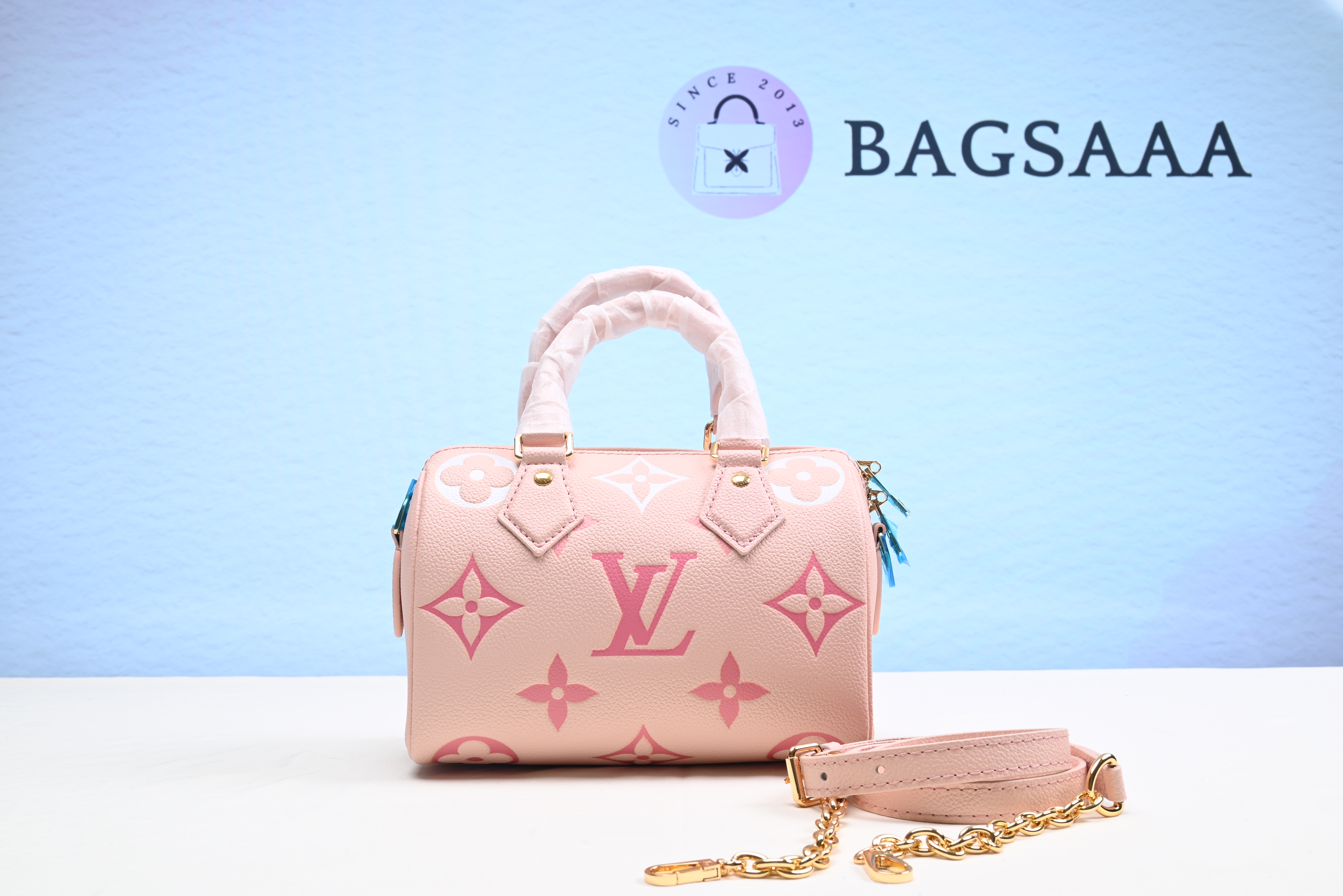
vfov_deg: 35.1
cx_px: 672
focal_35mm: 38
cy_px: 448
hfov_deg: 50.7
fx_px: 1418
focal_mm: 38
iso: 100
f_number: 16
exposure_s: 1/2
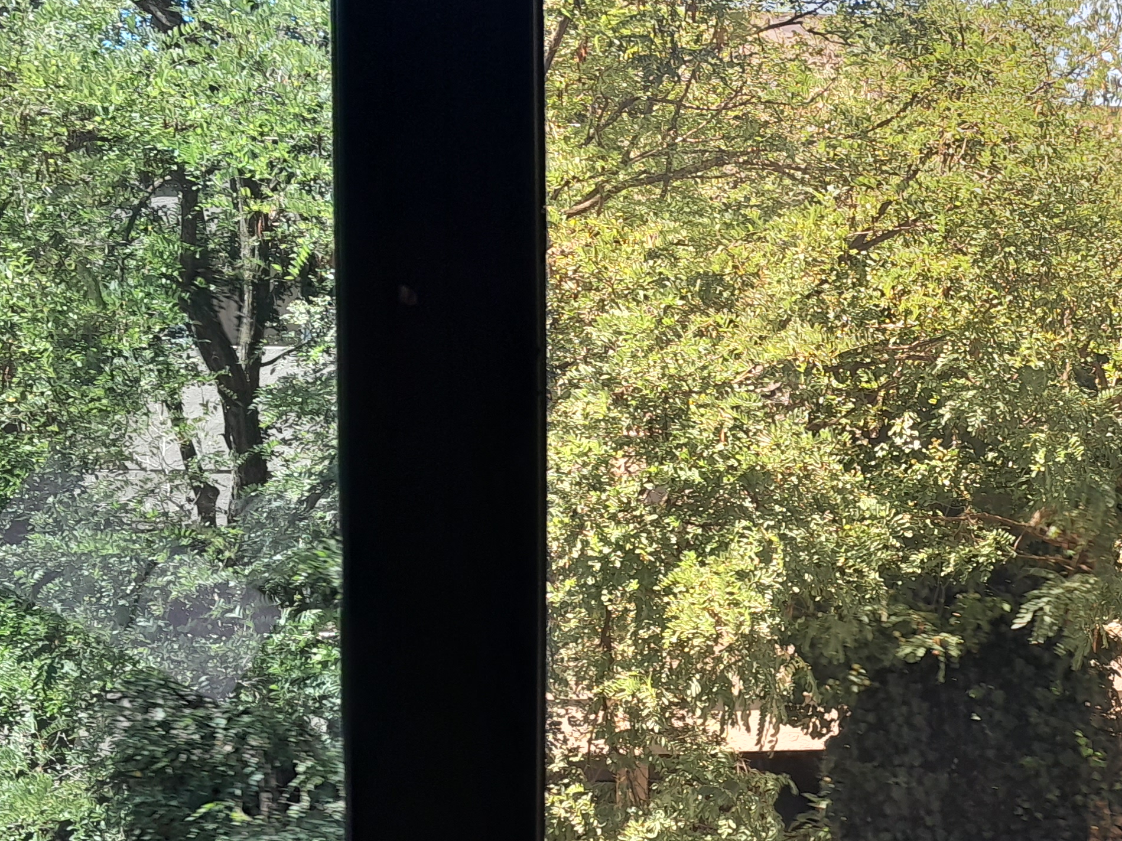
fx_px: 1880
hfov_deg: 32.2
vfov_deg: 25.2
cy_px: 491
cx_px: 921
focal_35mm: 58
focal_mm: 4
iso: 40
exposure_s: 1/50
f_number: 1.8
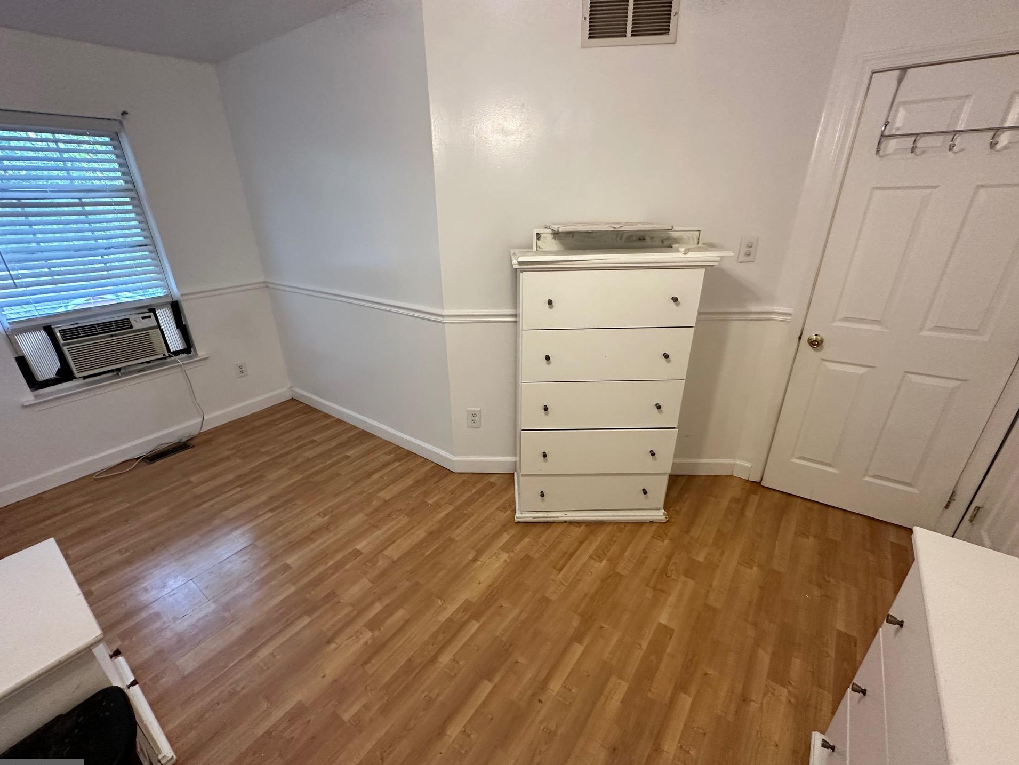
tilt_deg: -22.8
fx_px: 442
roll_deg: +1.3
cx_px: 496
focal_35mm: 15
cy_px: 393
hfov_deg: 98.1
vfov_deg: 81.7
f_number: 2.2
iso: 320
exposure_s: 1/120
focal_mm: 2.22
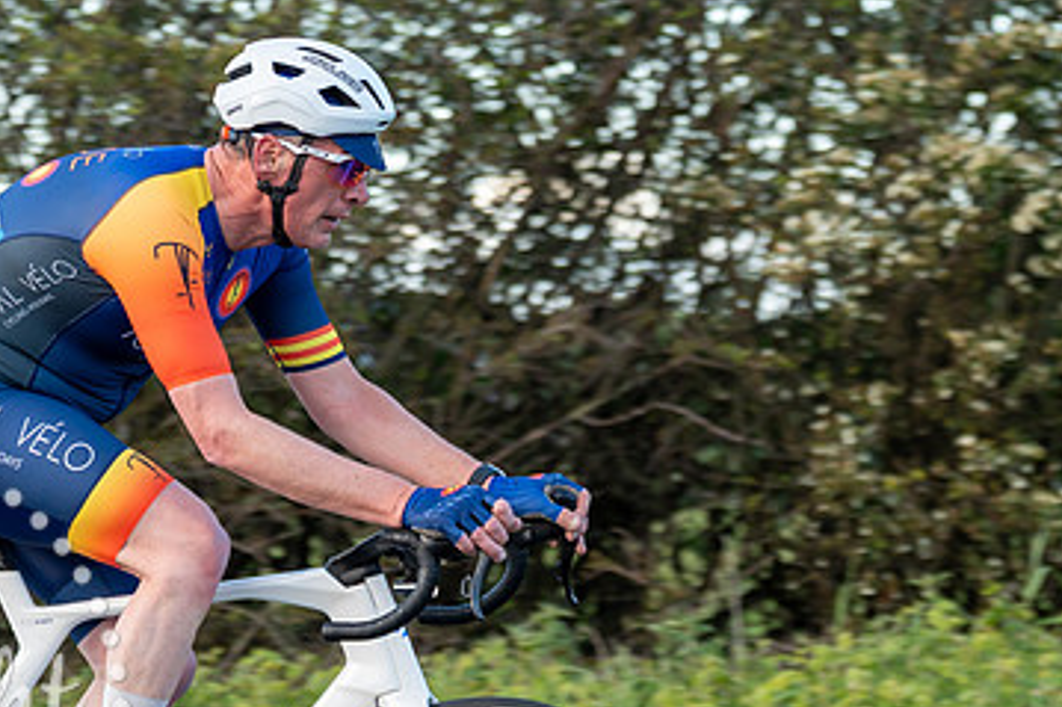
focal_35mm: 227
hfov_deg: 9.1
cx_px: 311
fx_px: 6693
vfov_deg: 6.0
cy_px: 219
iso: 400
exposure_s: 1/640
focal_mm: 88
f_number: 3.2
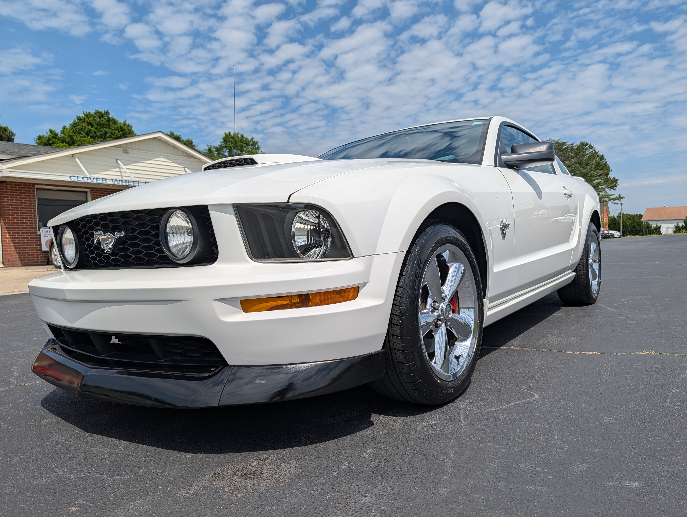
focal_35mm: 24
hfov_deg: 71.5
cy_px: 258
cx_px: 344
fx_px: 477
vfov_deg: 56.9
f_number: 1.68
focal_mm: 6.9
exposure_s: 1/3584
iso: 24
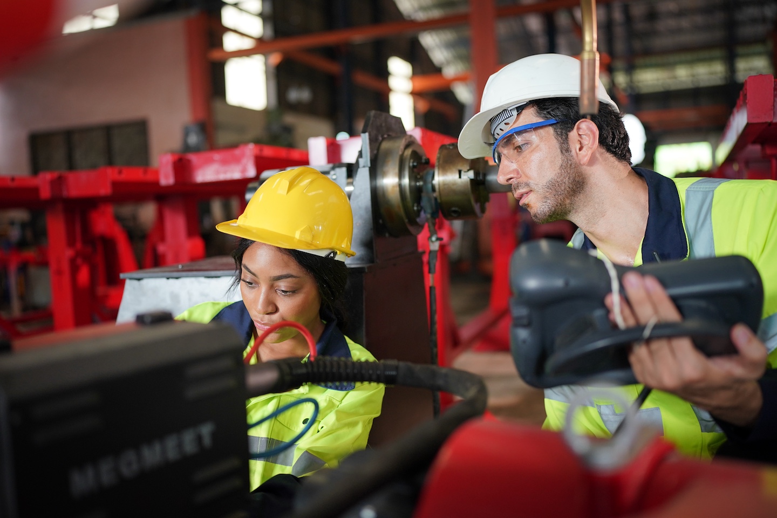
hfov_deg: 54.4
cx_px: 388
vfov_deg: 37.9
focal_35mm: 35
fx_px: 755
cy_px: 259
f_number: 1.4
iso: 800
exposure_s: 1/500
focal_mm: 35
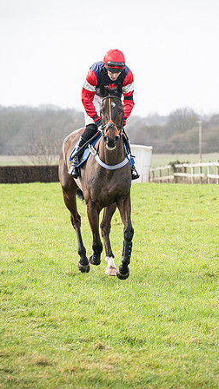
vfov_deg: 7.3
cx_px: 300
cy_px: 120
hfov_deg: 4.1
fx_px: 3045
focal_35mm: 295
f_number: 5
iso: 400
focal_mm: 135
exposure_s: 1/1000
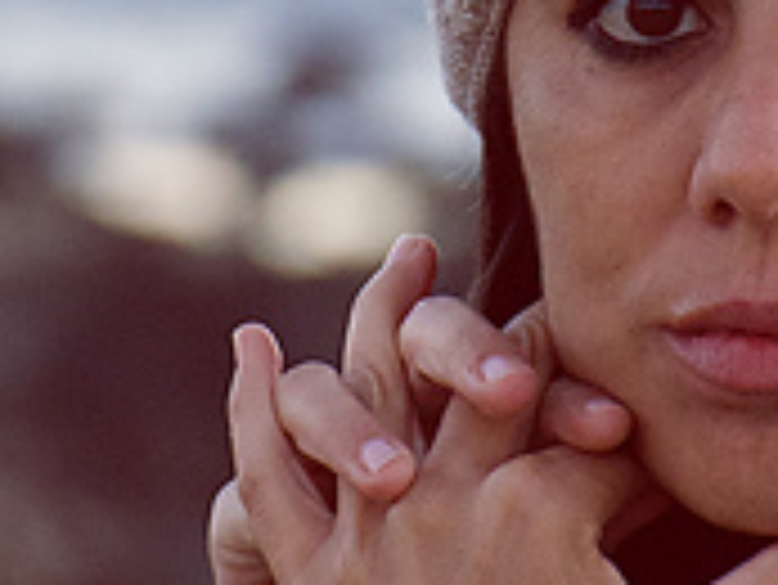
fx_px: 16823
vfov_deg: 2.0
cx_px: 481
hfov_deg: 2.6
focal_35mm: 748
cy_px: 182
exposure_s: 1/200
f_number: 5.6
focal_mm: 140
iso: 800
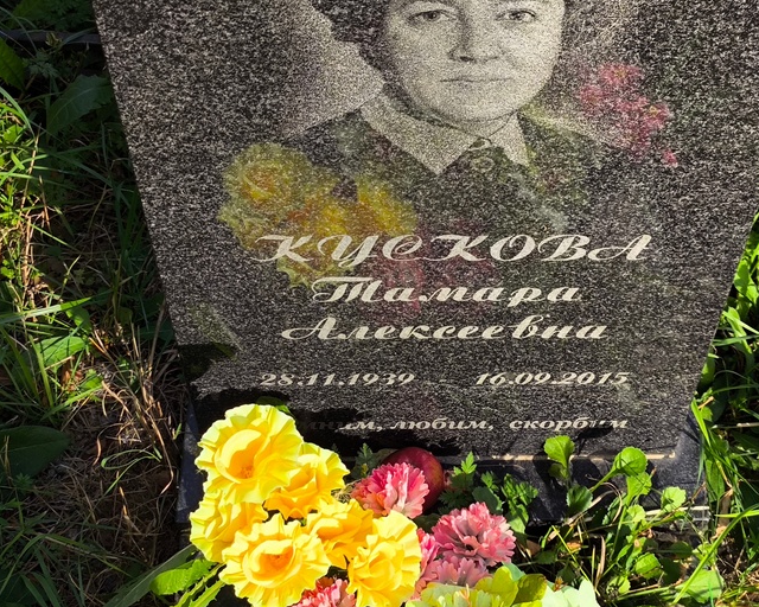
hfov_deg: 30.9
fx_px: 1370
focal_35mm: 61
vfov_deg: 25.0
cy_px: 289
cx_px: 430
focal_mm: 4.71
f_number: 1.7
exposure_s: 1/1272
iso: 50
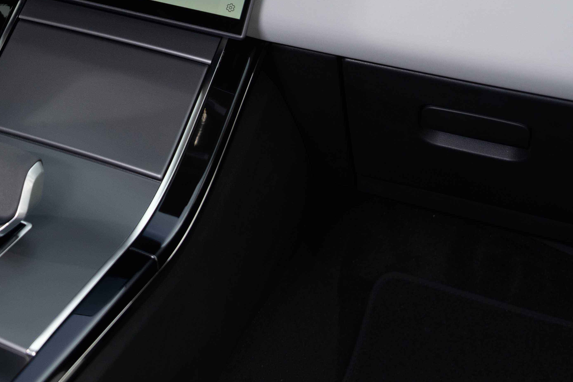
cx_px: 30
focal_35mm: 68
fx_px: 1082
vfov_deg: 19.4
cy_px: -6
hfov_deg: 28.2
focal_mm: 27
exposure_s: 1/125
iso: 400
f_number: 4
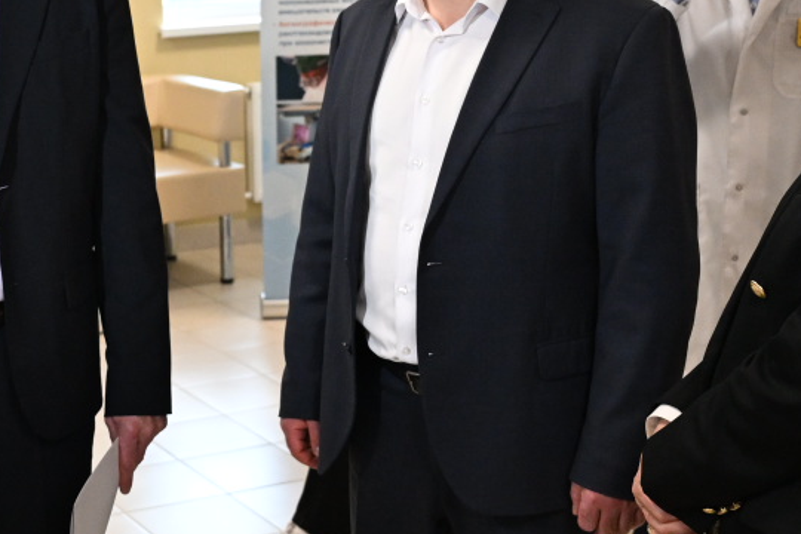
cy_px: 266
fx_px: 1735
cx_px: 77
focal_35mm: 78
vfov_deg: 17.5
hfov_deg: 25.2
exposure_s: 1/400
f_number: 4
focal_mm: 26
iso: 3200
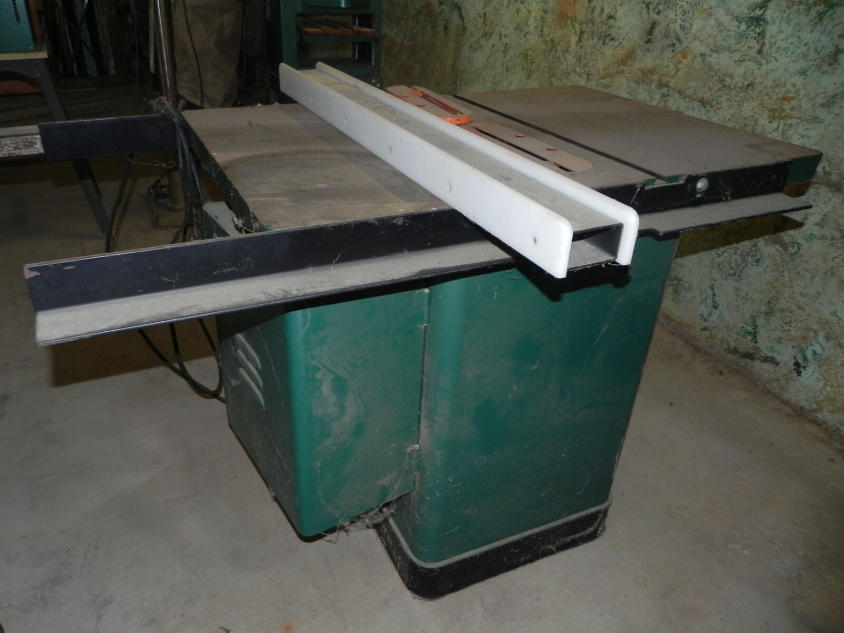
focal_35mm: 26
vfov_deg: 53.1
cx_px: 422
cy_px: 316
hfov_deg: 67.3
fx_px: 634
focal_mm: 4.6
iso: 200
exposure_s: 1/30
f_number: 2.8
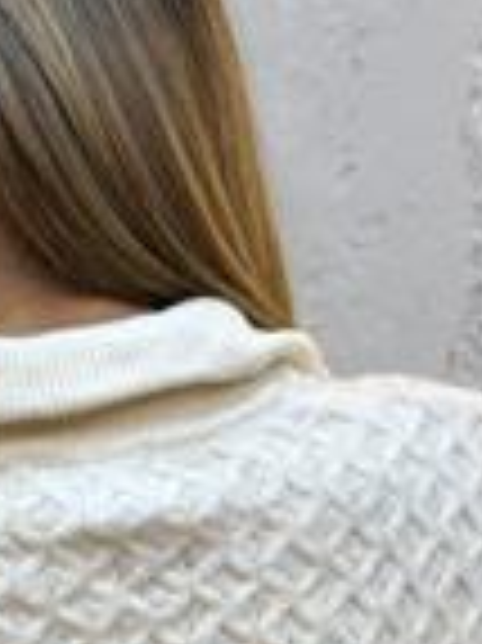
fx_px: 2584
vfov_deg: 13.9
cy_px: 705
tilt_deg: -9.2
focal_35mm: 139
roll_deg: -1.5
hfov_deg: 10.6
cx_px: -18
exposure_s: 1/100
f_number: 1.78
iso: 50
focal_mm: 6.76
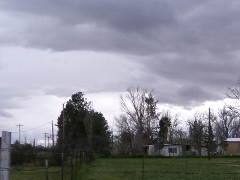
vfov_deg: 19.0
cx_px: 315
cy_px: 167
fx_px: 527
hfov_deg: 22.8
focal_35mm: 76
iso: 100
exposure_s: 1/75
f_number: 11.07
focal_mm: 4.3
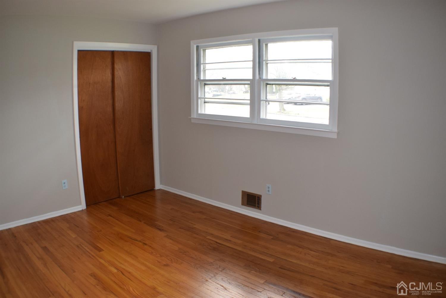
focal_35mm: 39
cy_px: 149
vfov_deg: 34.2
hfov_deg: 49.6
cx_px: 223
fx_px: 483
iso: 800
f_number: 5
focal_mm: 26
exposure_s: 1/100
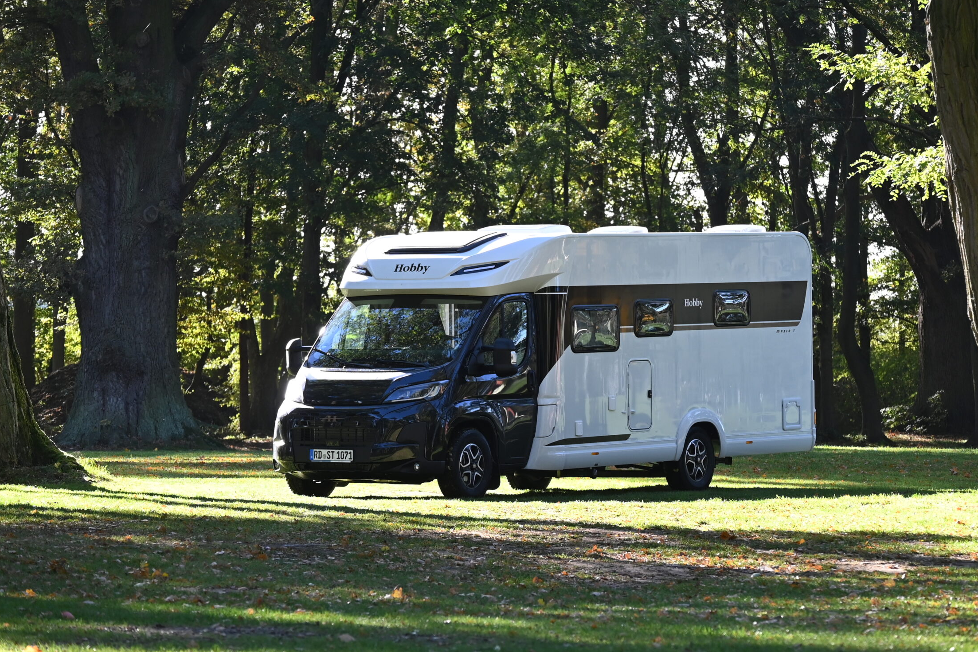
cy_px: 305
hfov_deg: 11.4
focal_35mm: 181
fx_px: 4917
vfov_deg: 7.6
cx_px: 548
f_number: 5
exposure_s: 1/250
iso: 360
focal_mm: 104
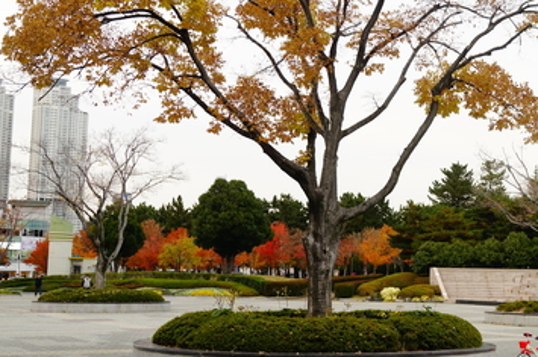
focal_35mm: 69
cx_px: 443
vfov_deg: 19.7
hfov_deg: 28.5
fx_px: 1030
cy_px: 174
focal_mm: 35
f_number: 4
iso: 640
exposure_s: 1/80
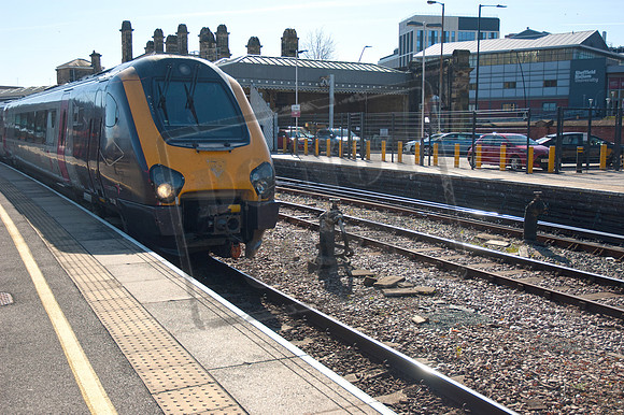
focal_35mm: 40
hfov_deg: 48.0
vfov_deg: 33.0
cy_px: 208
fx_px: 702
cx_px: 312
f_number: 3.8
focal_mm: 27
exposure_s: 1/1000
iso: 200
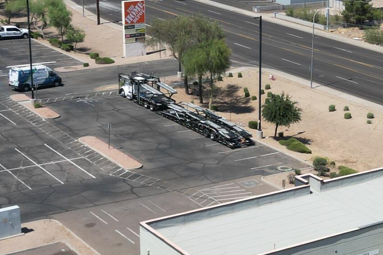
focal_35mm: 88
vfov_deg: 15.5
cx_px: 319
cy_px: 100
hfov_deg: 22.7
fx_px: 936
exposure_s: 1/3200
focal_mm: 6.72
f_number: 1.7
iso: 100
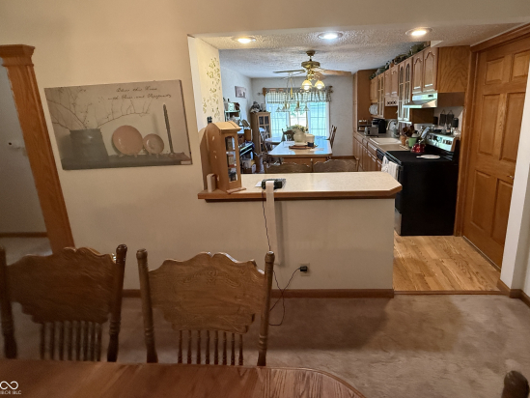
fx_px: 260
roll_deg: +1.4
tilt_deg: -10.7
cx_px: 312
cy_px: 158
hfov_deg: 90.1
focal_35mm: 17
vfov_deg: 73.9
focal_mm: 2.22
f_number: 2.2
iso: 500
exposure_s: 1/120
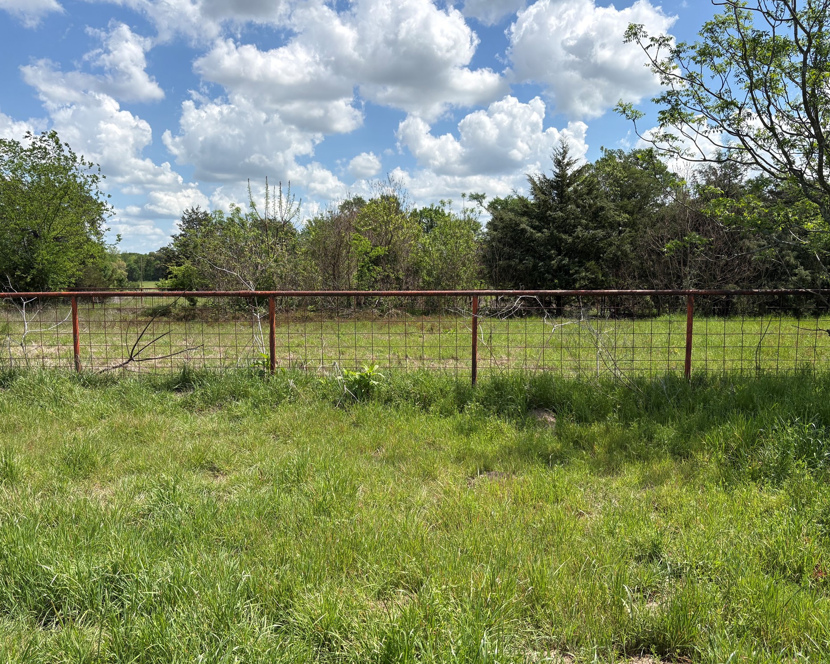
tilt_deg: -4.9
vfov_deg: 51.5
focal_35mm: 28
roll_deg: +0.1
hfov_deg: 62.2
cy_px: 336
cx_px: 415
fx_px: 688
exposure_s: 1/3623
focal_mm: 5.96
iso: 50
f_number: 1.6
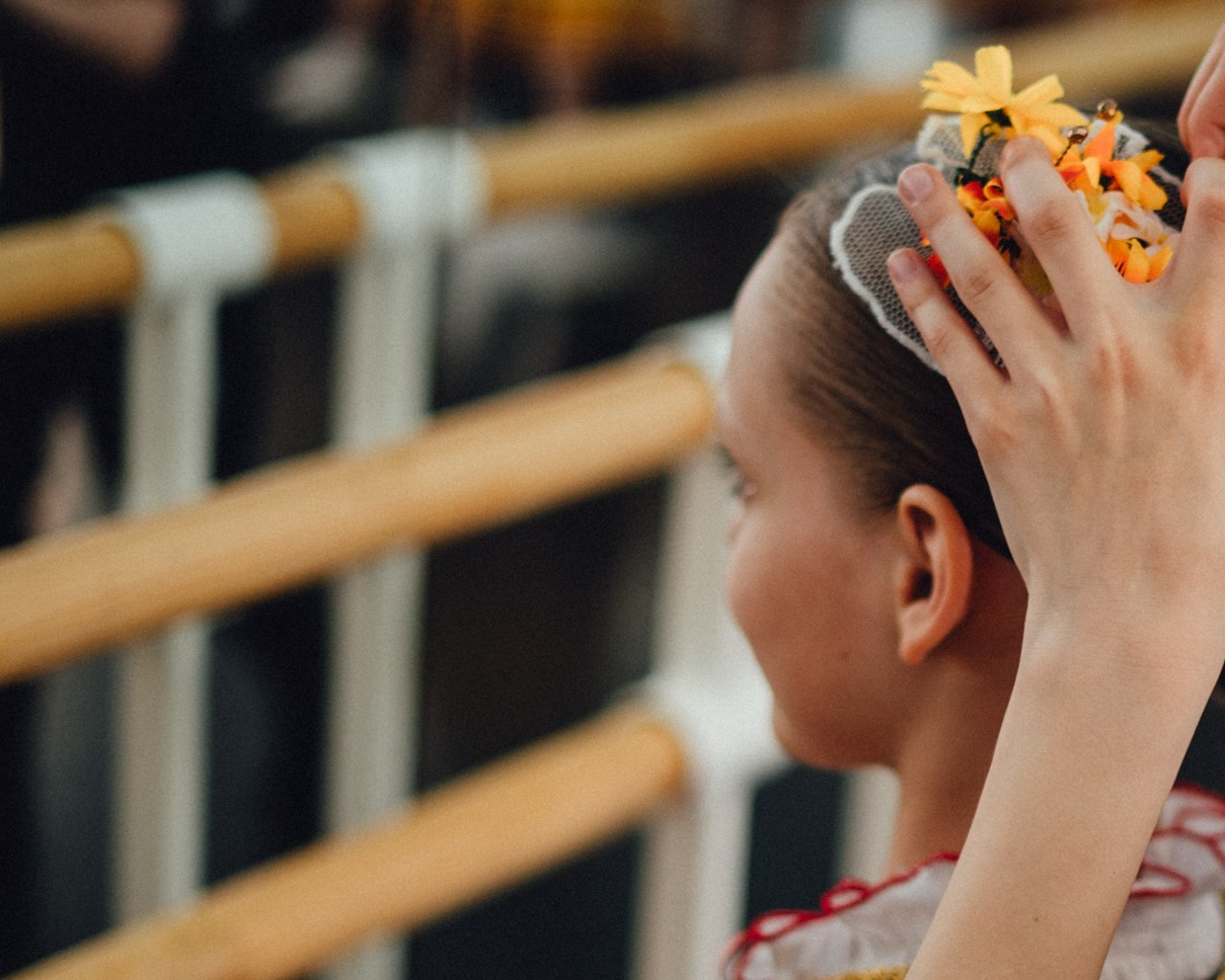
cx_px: 1129
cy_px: 671
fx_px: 3518
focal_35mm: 97
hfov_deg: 19.4
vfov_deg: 15.8
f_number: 1.8
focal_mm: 50
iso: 160
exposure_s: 1/250
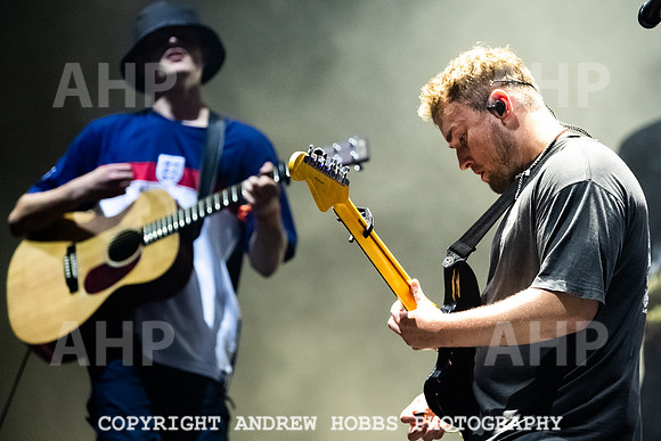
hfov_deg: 9.2
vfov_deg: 6.1
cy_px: 211
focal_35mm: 224
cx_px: 427
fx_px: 4107
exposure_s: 1/800
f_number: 2.8
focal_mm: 160
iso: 4000
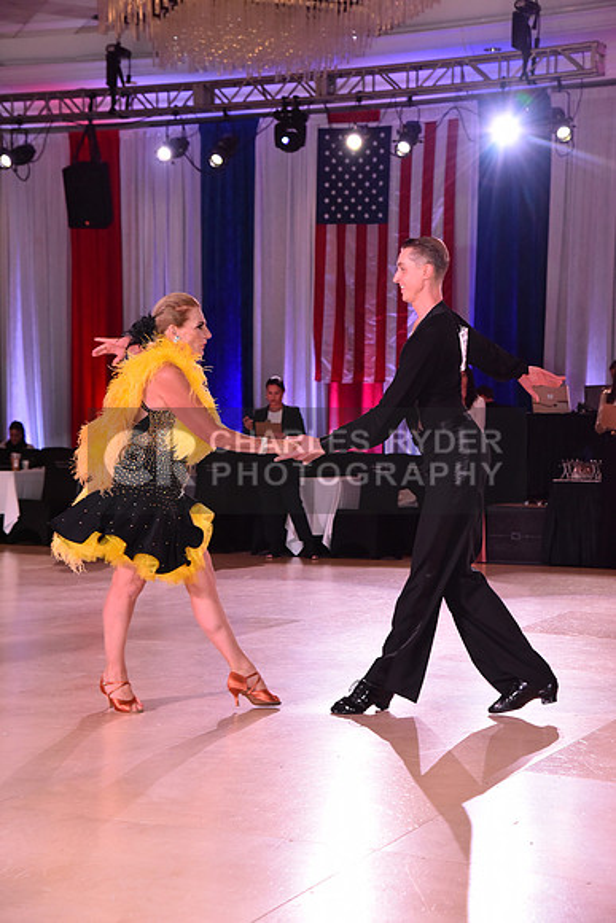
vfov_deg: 28.8
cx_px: 308
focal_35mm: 70
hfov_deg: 19.5
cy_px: 462
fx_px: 1795
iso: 2500
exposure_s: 1/320
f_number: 6.3
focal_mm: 70
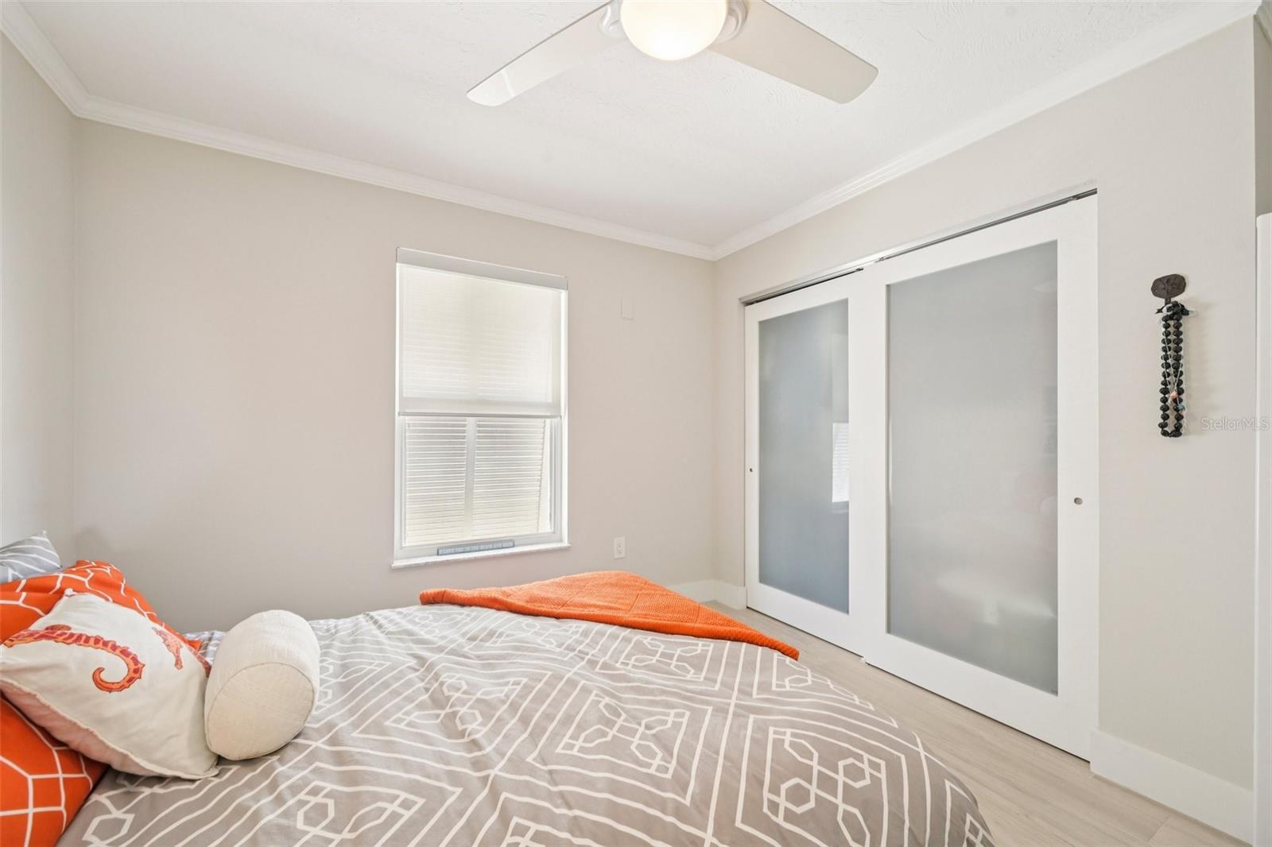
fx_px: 495
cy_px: 424
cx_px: 636
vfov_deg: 81.2
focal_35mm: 14
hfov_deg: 104.3
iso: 400
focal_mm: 14
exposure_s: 1/40
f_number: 8
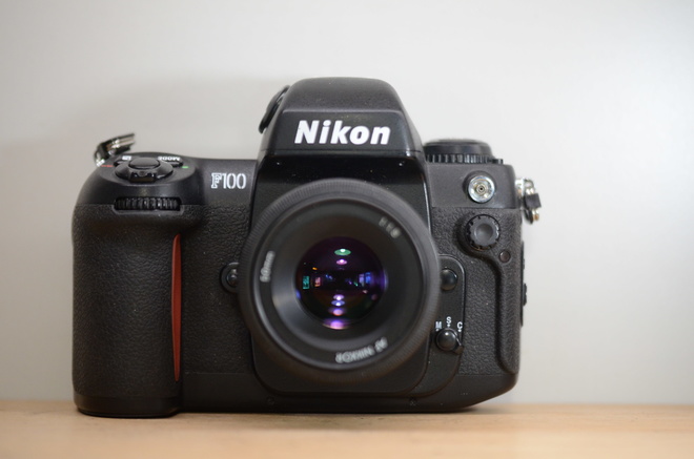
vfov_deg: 15.1
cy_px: 230
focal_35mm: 90
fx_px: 1731
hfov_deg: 22.7
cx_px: 347
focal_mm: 60
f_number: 2.2
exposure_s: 1/200
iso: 1250
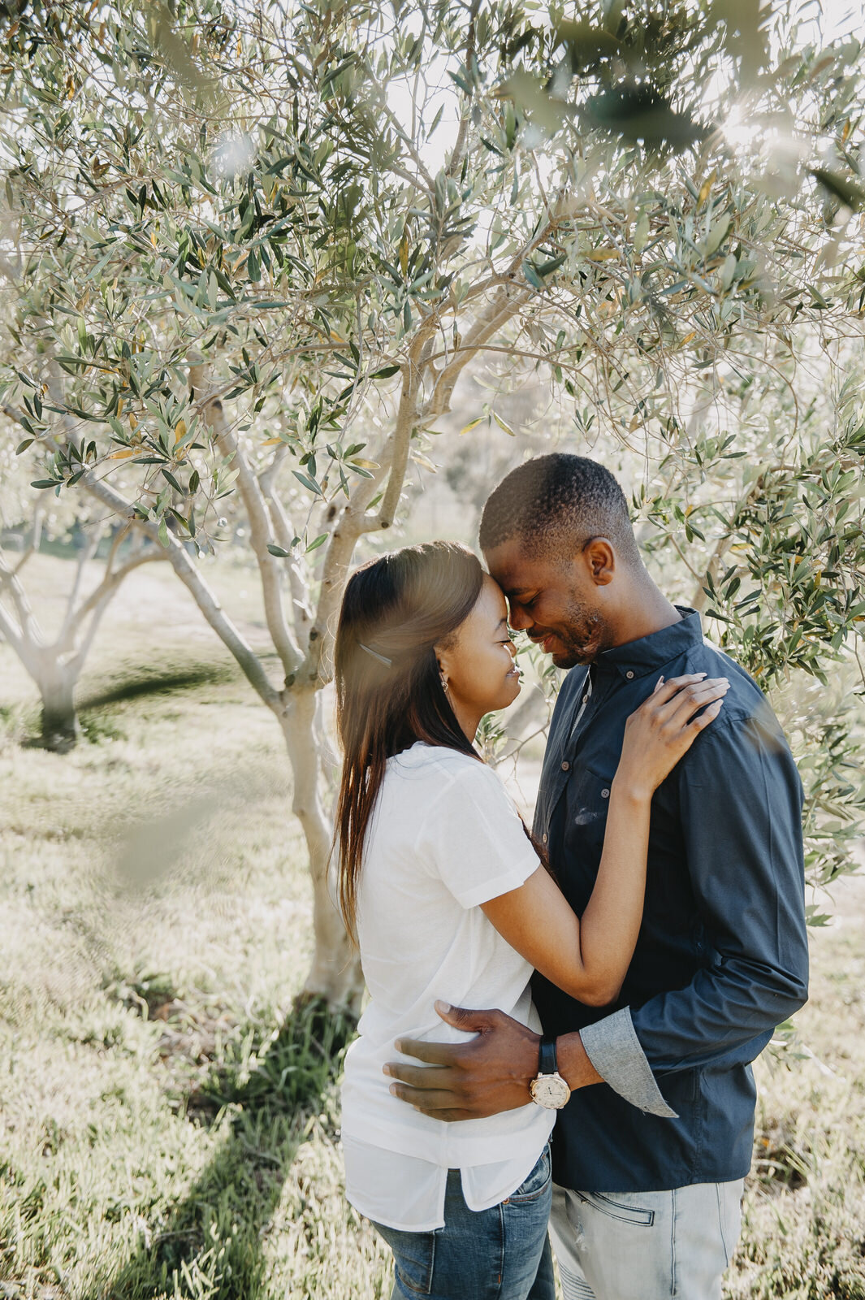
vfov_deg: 53.2
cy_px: 650
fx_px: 1299
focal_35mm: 36
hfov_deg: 36.8
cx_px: 432
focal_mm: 36
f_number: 2.8
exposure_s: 1/250
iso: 200
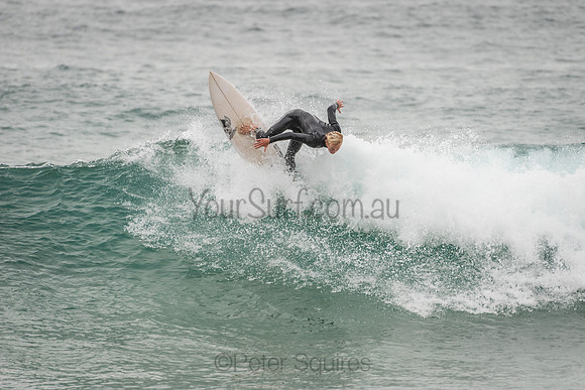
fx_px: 8127
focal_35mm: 500
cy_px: 195
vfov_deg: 2.8
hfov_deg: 4.1
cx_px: 292
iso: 320
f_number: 5.6
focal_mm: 500
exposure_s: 1/2000
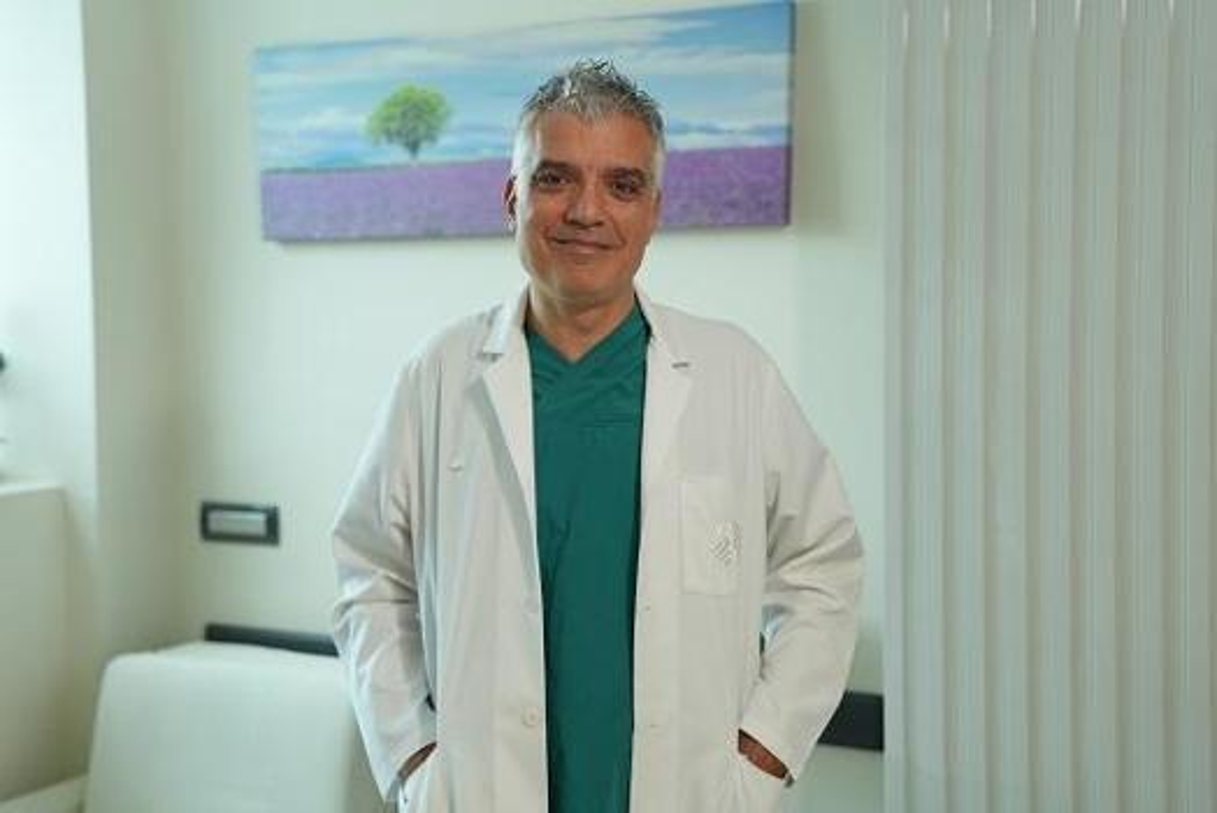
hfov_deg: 36.9
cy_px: 406
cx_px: 608
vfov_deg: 25.1
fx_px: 1826
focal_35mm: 54
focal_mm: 54
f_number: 2.8
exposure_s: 1/80
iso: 200
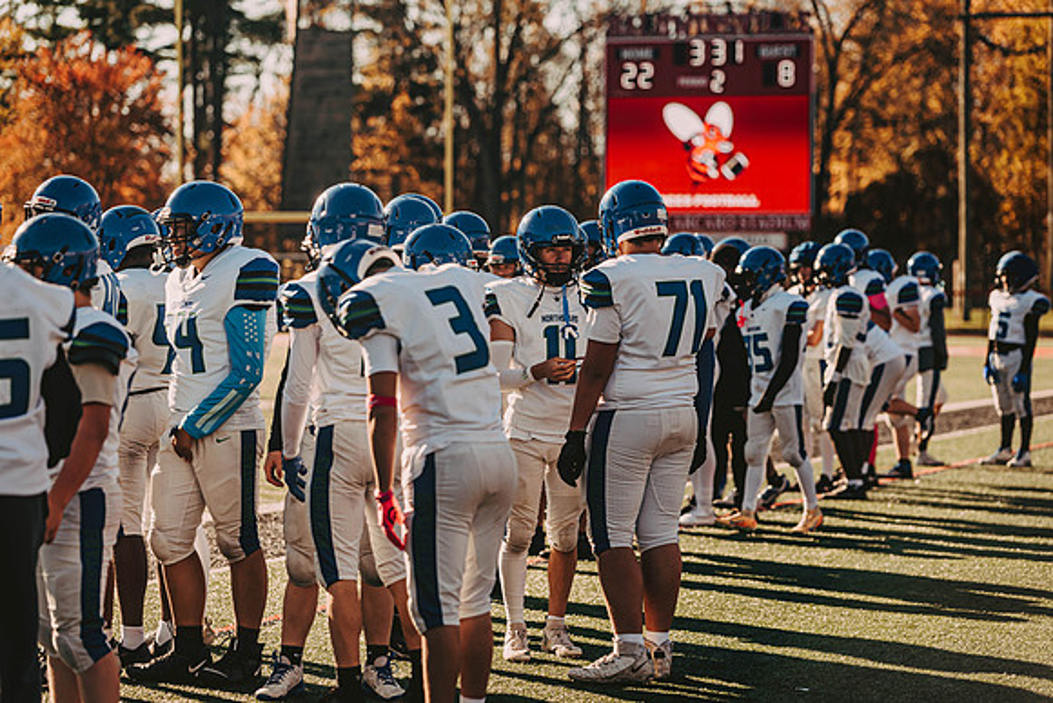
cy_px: 352
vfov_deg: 11.2
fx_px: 3598
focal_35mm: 123
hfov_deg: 16.6
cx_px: 526
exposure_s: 1/2000
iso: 250
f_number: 3.2
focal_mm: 120
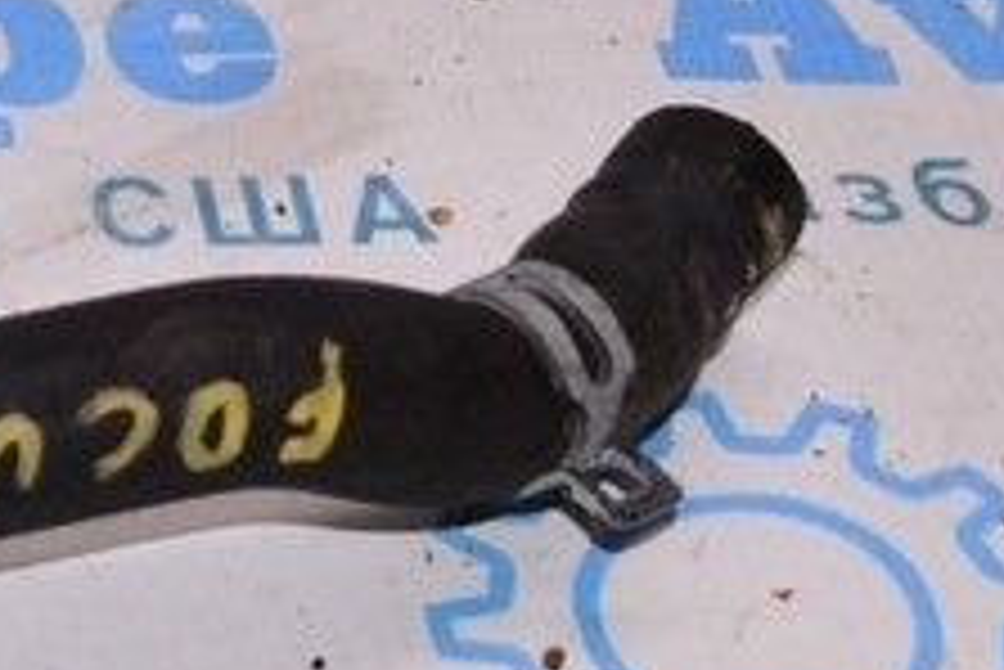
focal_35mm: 165
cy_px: 106
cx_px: -675
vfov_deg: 8.3
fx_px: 4604
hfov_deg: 11.7
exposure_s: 1/200
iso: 1600
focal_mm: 24
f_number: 8
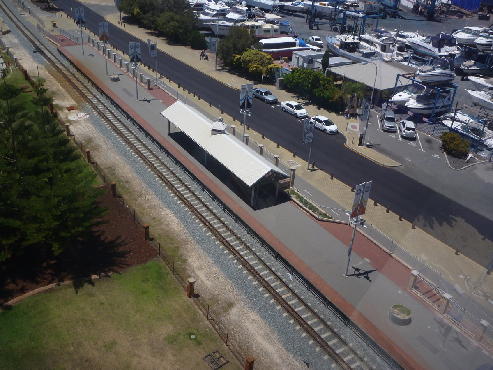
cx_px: 246
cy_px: 185
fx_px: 484
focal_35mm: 34
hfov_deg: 54.0
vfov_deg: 41.8
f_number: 3.7
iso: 100
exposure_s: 1/1000
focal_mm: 6
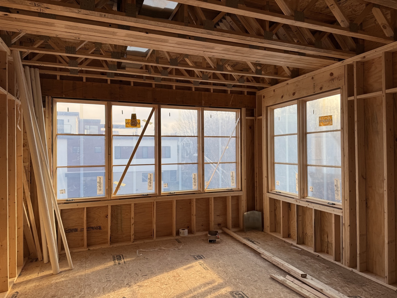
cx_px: 198
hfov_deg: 71.6
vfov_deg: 56.8
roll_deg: +0.5
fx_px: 275
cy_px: 149
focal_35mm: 24
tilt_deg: +0.5
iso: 80
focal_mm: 6.76
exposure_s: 1/451
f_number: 1.78
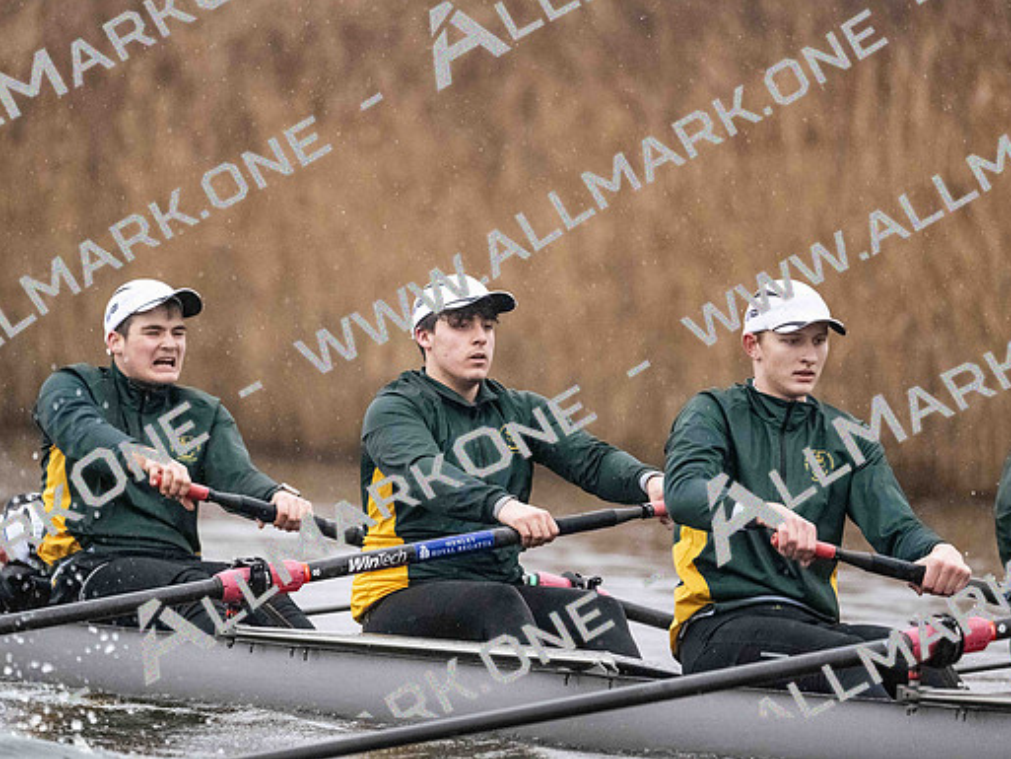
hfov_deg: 4.6
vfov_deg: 3.4
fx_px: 12708
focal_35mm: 435
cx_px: 538
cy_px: 380
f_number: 4.5
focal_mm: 400
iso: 12800
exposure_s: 1/1600
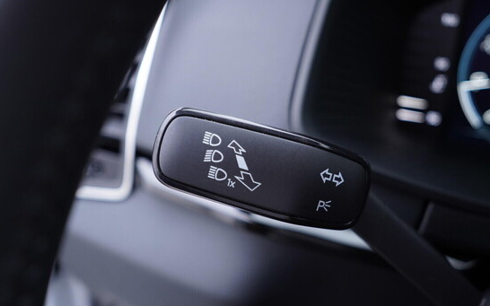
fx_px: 494
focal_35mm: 37
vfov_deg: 34.4
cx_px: 244
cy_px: 158
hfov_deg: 52.8
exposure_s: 1/40
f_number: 2.8
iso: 250
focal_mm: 24
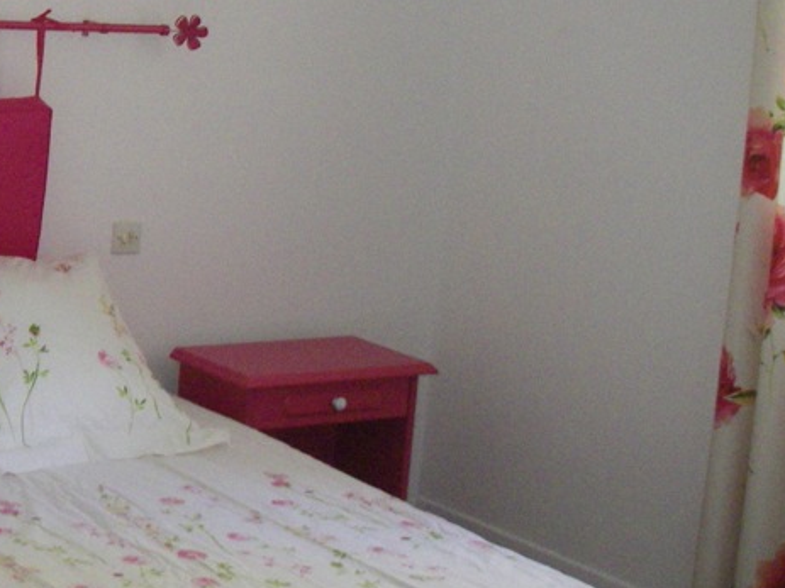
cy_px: 242
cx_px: 83
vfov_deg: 17.5
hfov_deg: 22.7
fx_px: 1904
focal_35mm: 84
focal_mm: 6.3
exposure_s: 1/50
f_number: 3.3
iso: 400
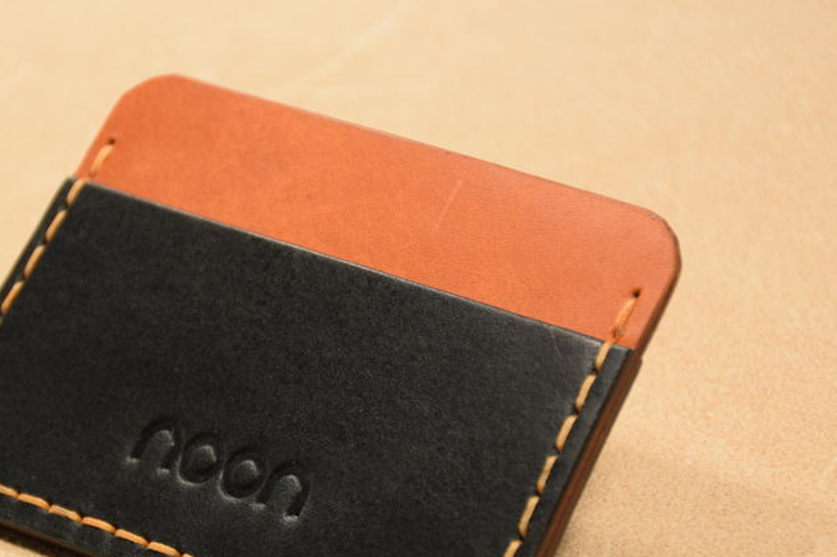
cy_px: 397
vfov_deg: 5.8
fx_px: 5485
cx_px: 277
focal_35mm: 236
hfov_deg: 8.7
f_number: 5.6
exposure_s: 1/125
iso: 400
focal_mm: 90
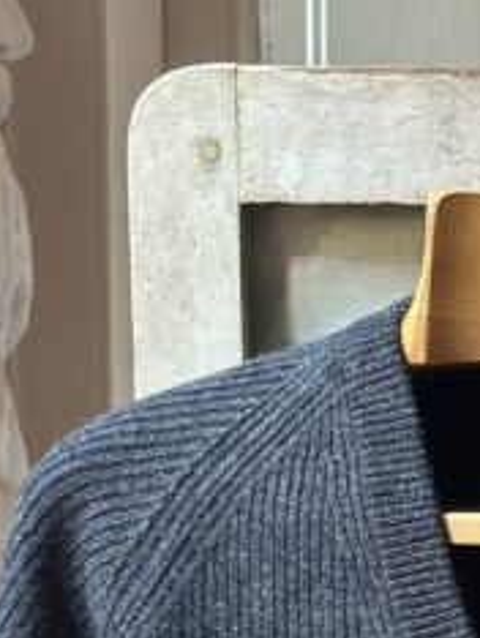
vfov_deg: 11.4
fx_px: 3027
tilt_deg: -3.6
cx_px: 619
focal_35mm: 164
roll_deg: -0.4
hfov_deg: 8.9
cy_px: 1042
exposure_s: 1/60
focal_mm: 6.86
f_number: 1.78
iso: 320
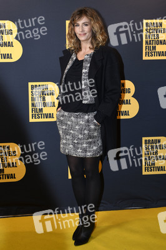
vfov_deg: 38.2
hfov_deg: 25.9
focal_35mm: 52
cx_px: 83
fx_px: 360
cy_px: 125
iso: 640
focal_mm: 52
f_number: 3.2
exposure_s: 1/250
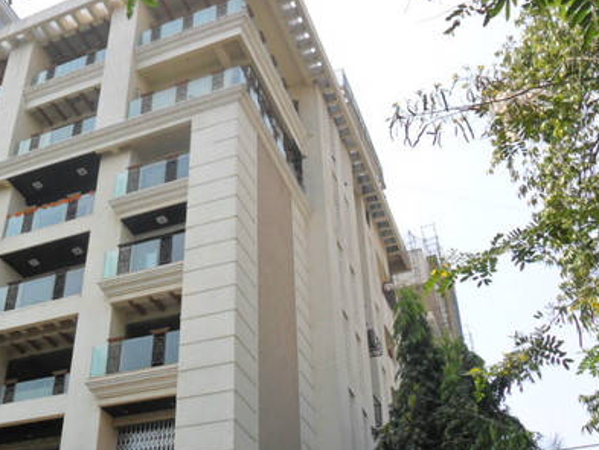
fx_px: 762
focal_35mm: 44
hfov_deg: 41.7
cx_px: 152
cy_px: 273
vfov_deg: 32.8
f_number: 3.5
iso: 100
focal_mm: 4.9
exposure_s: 1/500
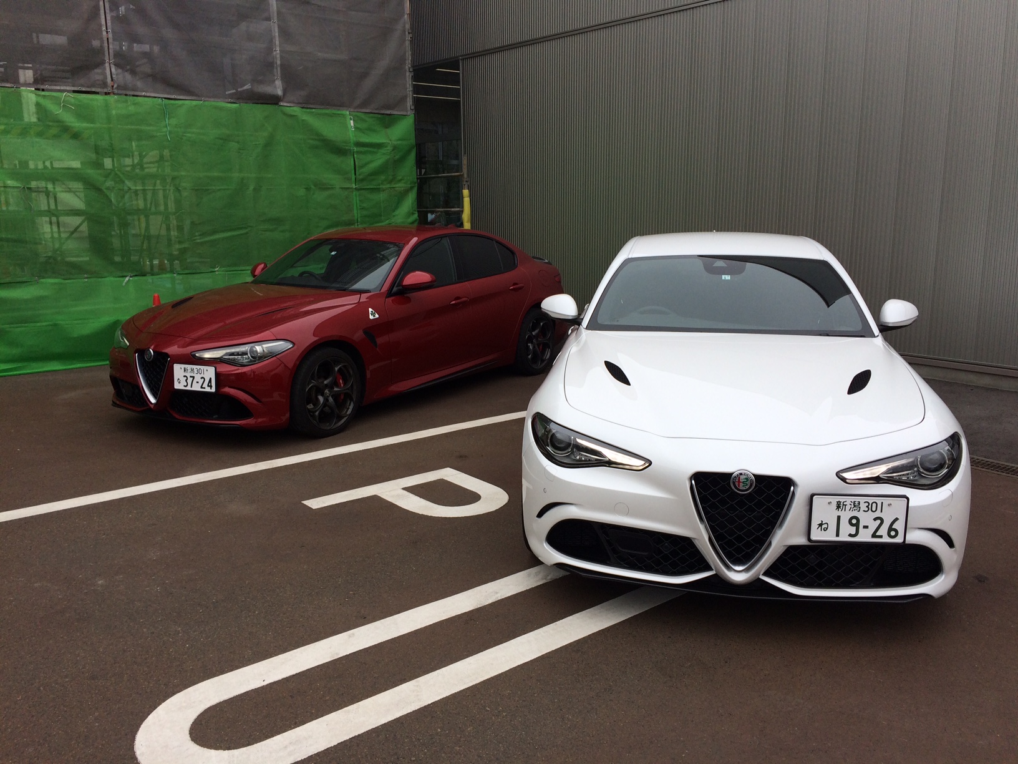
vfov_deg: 48.2
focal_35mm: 29
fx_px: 853
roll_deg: +1.7
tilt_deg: -13.1
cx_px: 509
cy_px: 382
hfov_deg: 61.7
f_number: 2.2
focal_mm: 4.15
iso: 32
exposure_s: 1/1080
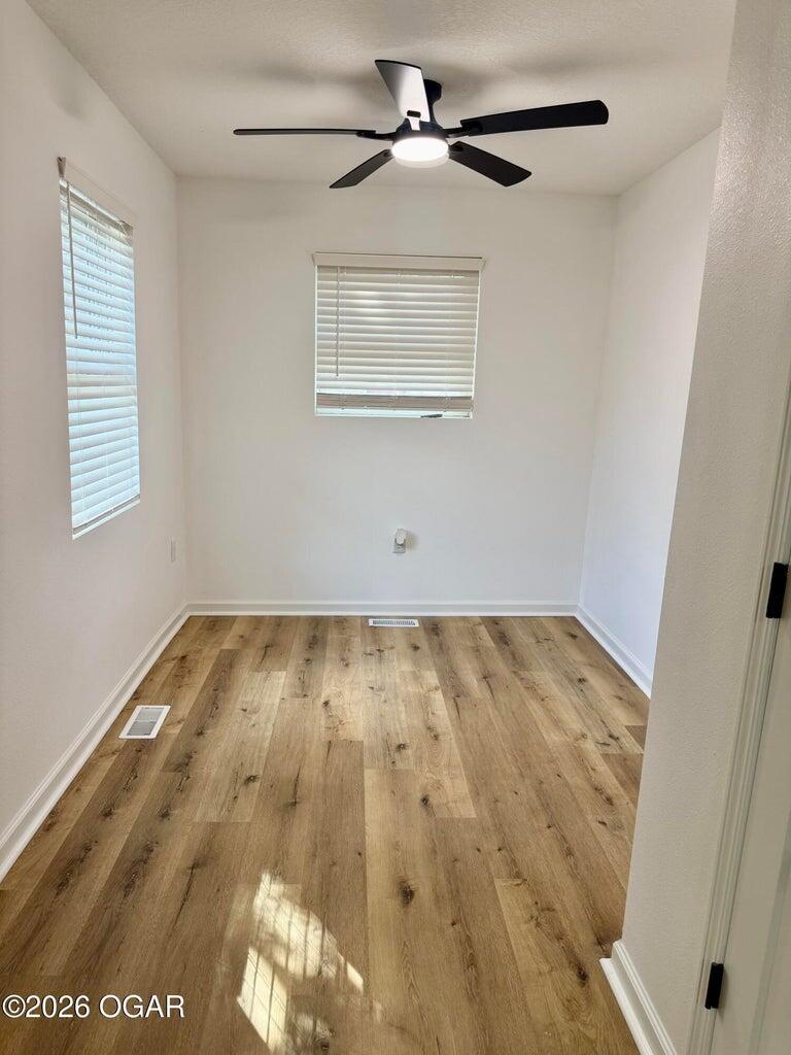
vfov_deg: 71.6
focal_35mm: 24
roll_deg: -2.2
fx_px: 731
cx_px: 396
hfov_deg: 56.8
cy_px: 528
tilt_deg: -13.1
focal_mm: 6.76
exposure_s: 1/120
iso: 125
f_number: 1.78
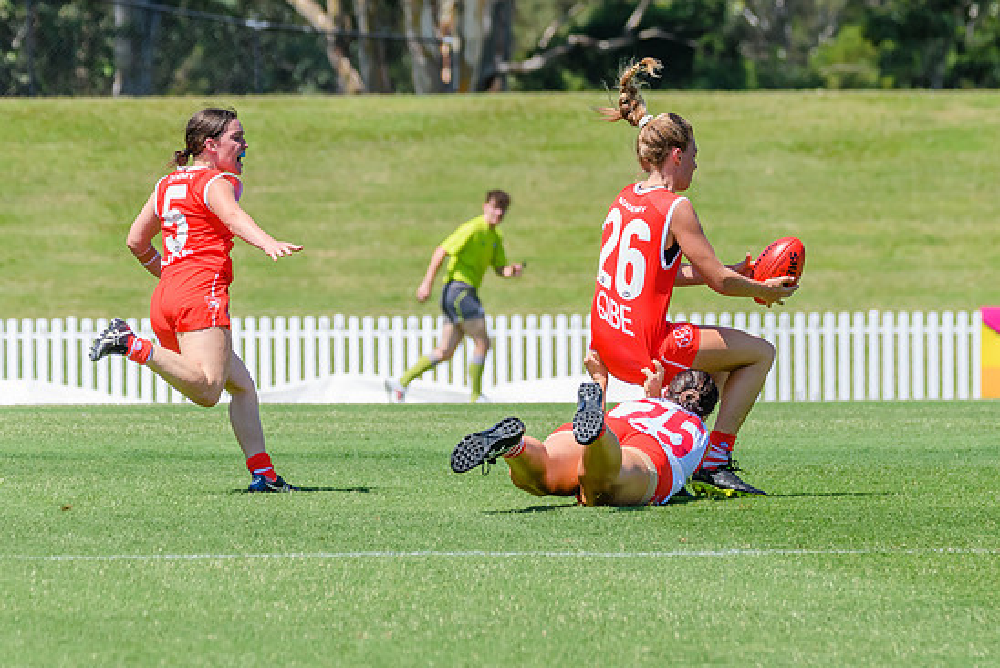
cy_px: 203
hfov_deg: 3.7
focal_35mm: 550
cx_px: 794
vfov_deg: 2.5
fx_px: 15285
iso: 800
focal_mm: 260
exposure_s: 1/2000
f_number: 8
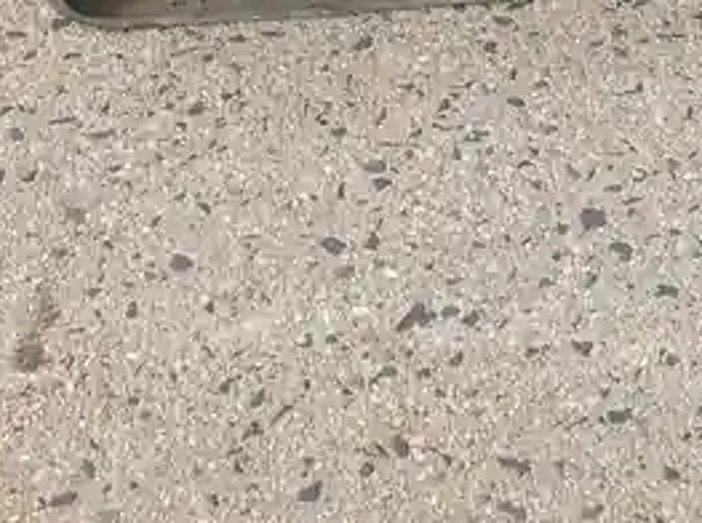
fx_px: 2691
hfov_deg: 14.6
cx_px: 721
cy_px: -115
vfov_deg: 10.9
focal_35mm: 133
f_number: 2.4
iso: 50
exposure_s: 1/889
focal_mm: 4.28
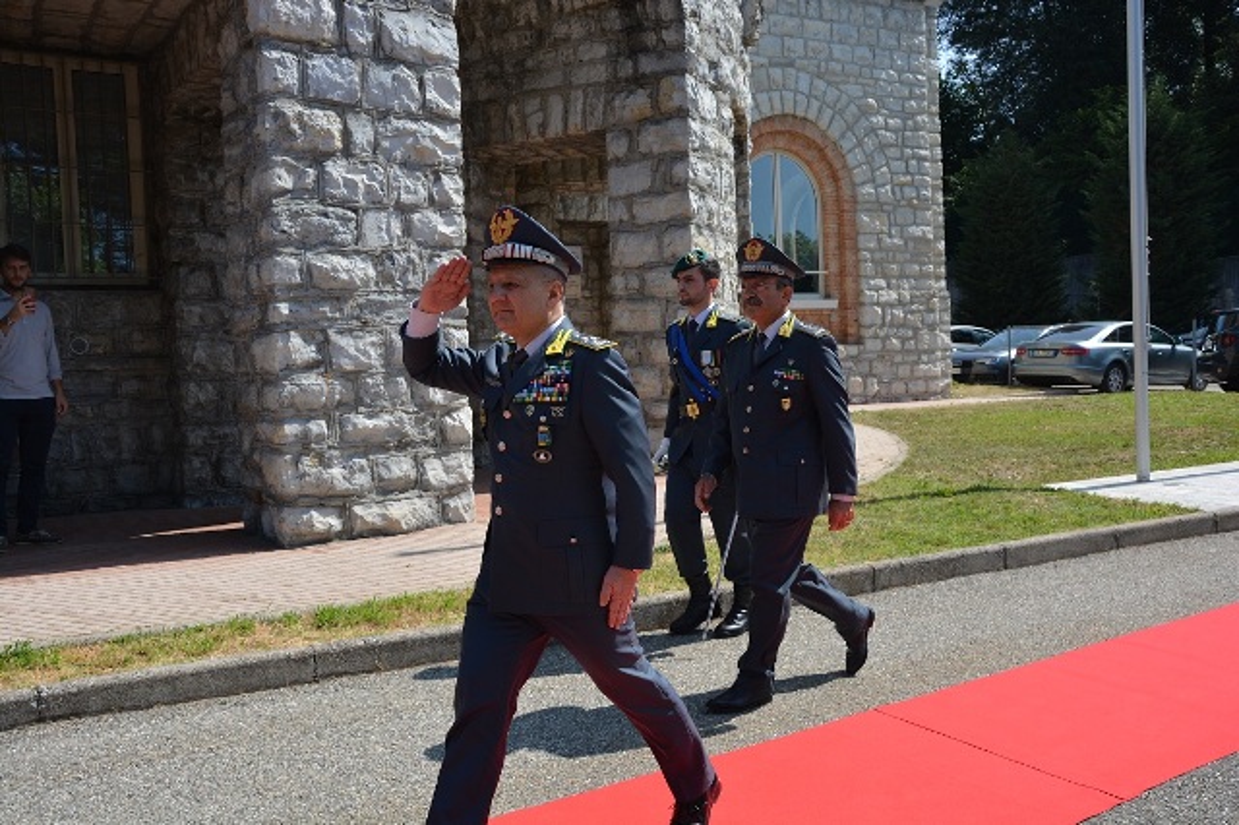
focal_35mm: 33
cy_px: 412
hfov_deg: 57.2
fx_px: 1135
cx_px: 620
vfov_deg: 39.9
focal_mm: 22
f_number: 5.6
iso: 400
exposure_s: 1/1600
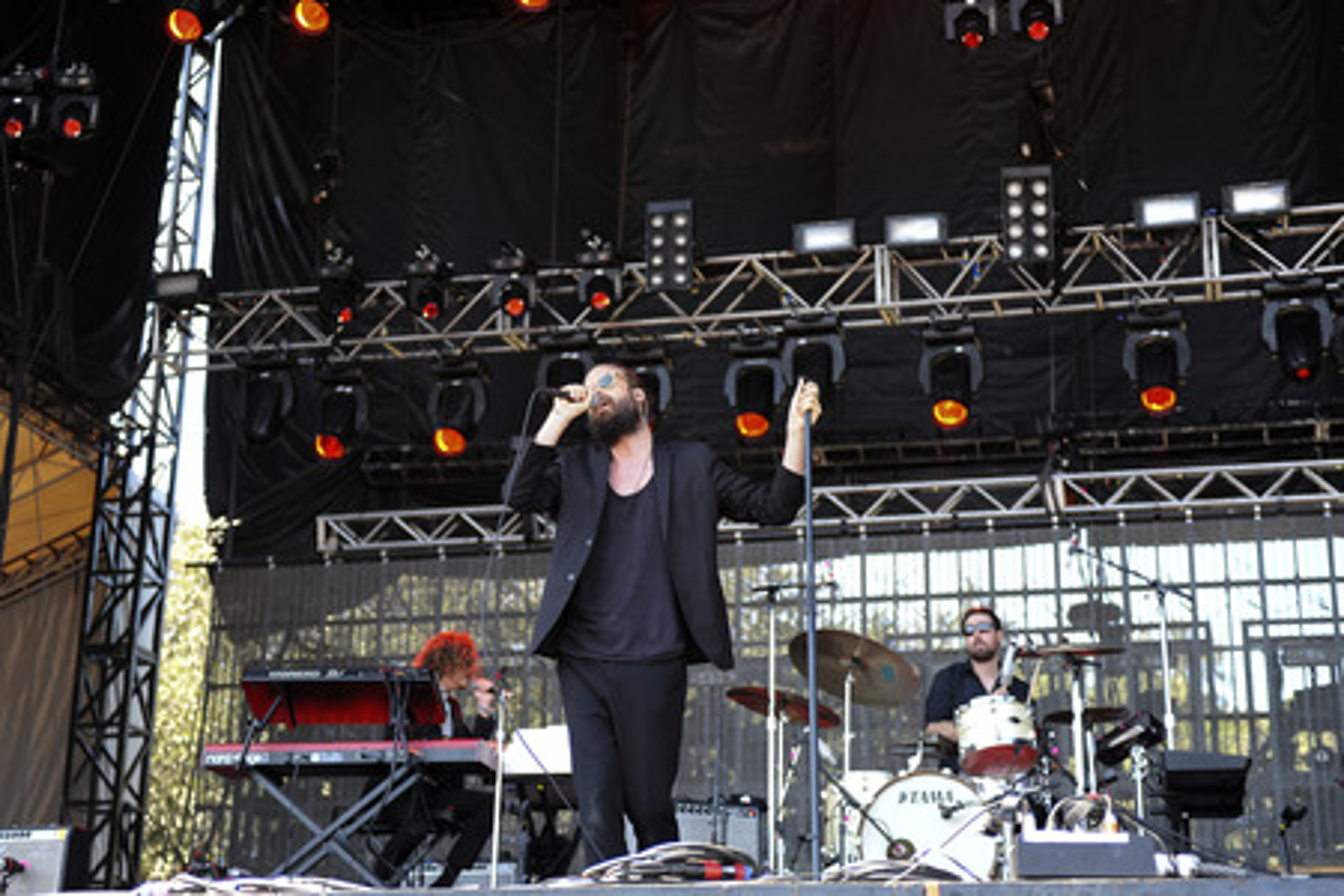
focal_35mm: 56
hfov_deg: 35.6
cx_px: 672
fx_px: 2091
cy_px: 448
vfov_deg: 24.2
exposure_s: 1/320
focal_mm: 56
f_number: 2.8
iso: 400
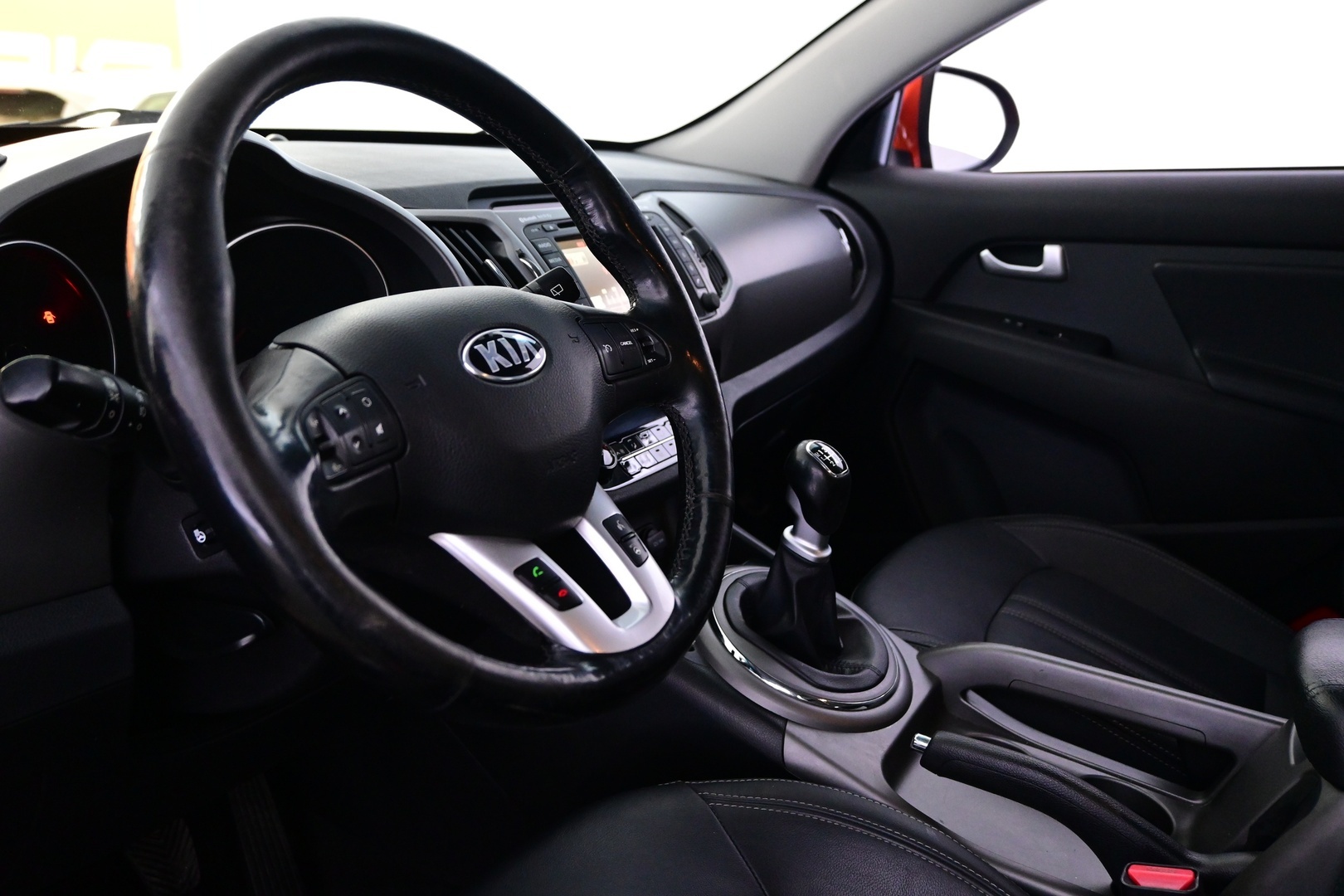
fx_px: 1092
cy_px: 448
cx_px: 672
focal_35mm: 29
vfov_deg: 44.6
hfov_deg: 63.2
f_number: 3.8
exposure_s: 1/30
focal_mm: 19.5
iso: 2800
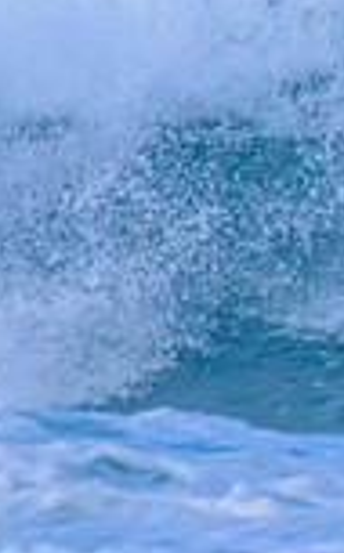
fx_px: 58386
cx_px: 855
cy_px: -70
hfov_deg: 0.3
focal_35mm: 3874
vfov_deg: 0.5
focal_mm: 1000
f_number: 11
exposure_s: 1/2500
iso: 1800
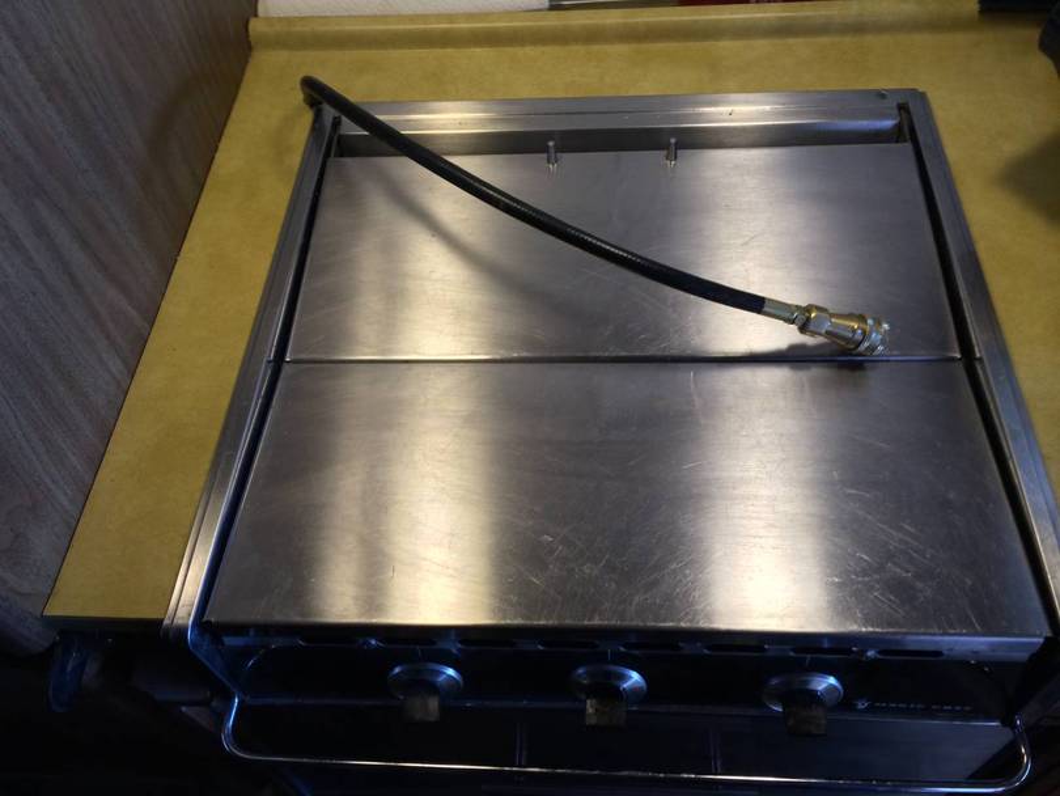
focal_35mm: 30
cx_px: 530
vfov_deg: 46.8
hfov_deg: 59.9
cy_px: 398
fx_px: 919
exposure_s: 1/30
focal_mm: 4.12
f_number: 2.2
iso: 100
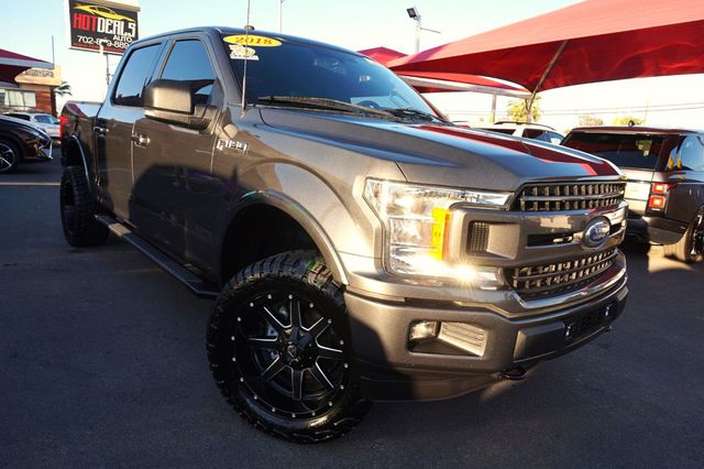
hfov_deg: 73.8
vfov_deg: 53.1
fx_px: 469
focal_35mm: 24
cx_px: 352
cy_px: 234
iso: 100
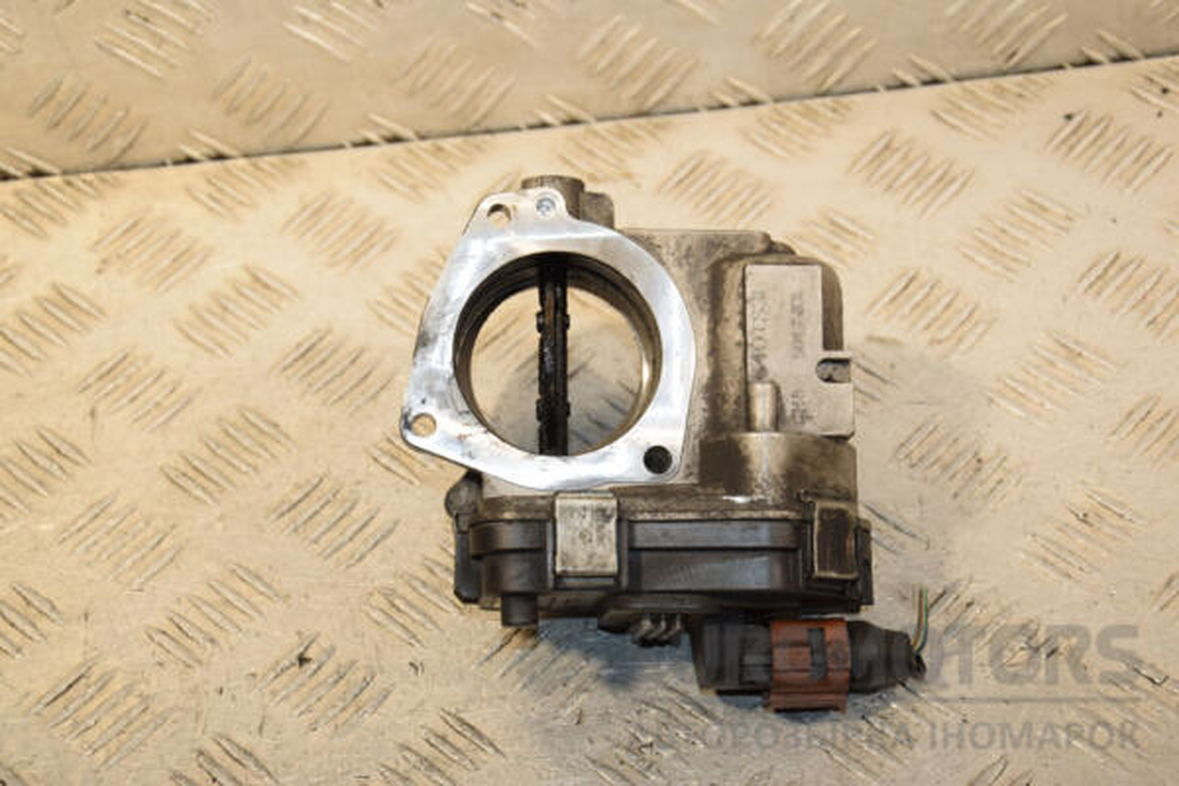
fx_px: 2554
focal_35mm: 78
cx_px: 590
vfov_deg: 17.5
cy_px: 393
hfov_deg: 26.0
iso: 800
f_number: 6.3
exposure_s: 1/200
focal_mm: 52
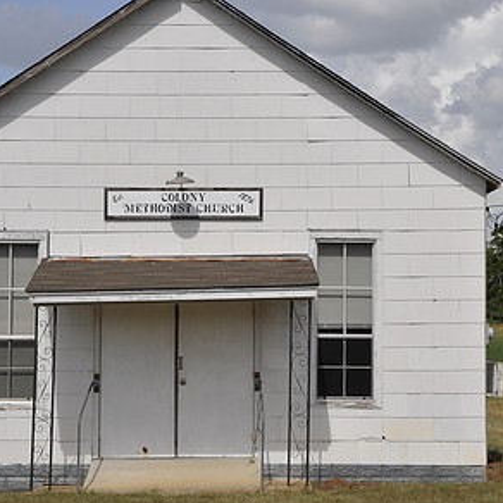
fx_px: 1578
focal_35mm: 96
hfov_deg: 18.1
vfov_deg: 18.1
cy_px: 249
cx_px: 217
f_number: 8
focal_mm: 38
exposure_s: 1/250
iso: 200
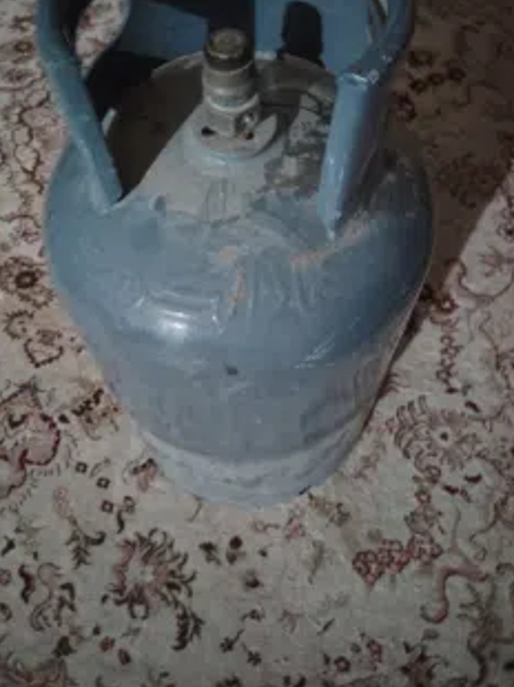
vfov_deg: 57.6
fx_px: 615
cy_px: 255
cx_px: 233
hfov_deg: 45.3
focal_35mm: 31
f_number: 1.75
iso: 8384
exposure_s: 1/7.14
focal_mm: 5.25
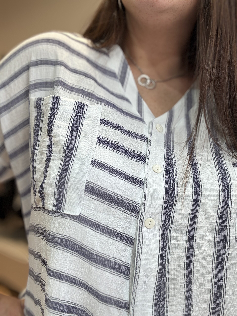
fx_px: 274
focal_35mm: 30
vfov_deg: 60.0
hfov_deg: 46.8
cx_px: 118
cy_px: 158
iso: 50
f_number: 1.9
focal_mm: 2.69
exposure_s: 1/50
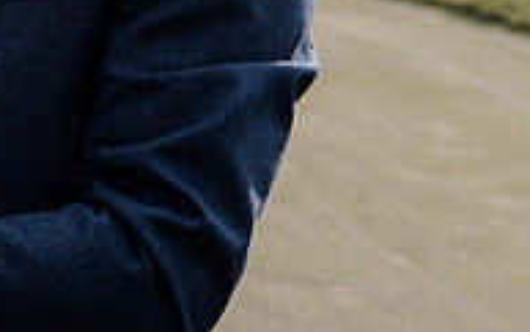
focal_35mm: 147
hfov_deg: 13.8
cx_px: -99
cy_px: -100
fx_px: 2125
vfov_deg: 8.8
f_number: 5
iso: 160
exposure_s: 1/160
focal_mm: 48
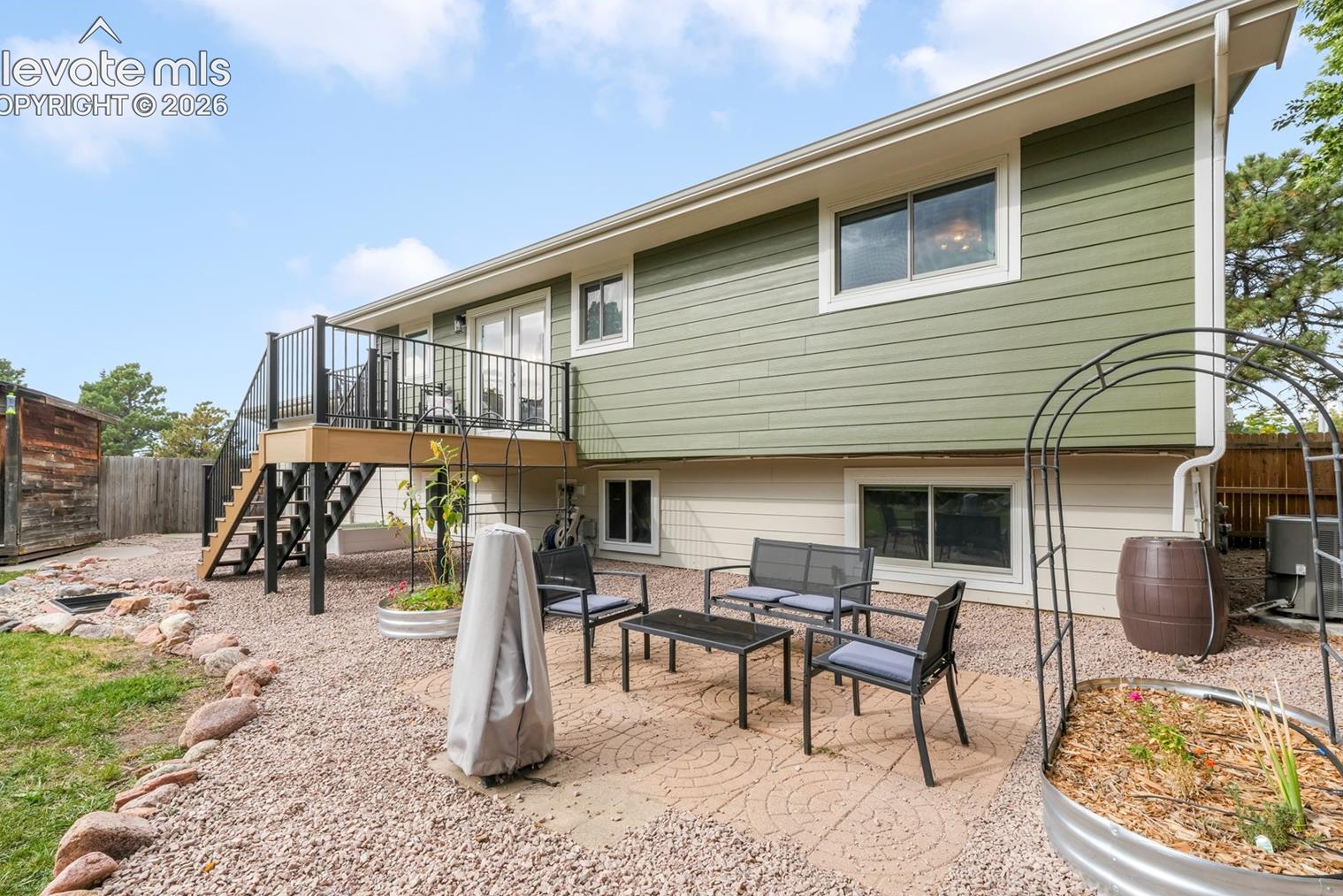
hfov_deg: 96.7
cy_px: 470
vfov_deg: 73.7
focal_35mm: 16
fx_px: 597
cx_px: 674
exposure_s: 1/80
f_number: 14
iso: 400
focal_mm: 15
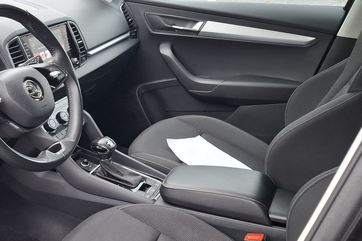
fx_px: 442
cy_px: 145
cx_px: 73
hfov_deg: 42.5
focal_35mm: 44
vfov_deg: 30.4
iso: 80
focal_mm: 5.54
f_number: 1.8
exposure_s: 1/100
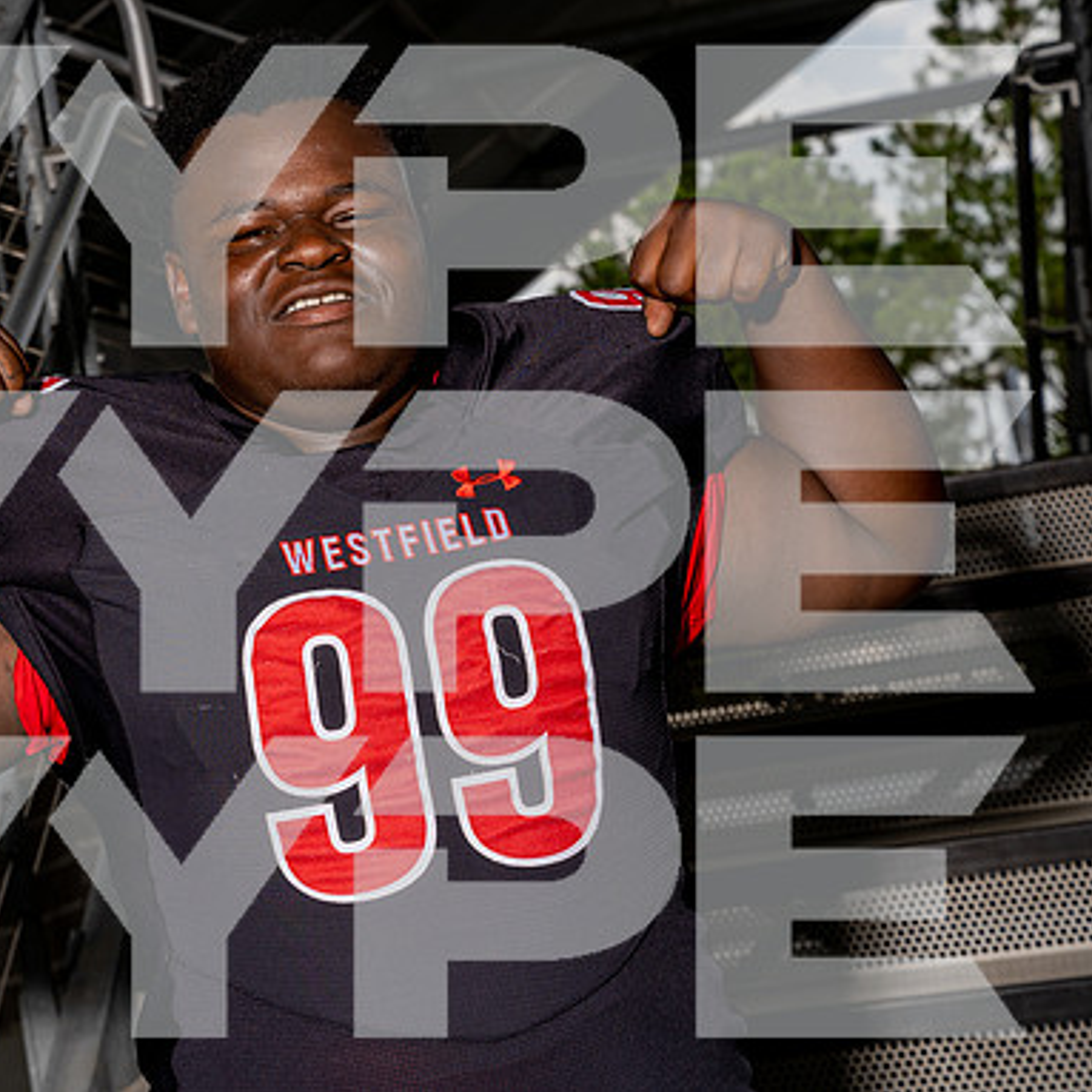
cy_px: 543
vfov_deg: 19.3
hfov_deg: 19.2
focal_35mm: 90
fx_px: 3212
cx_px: 308
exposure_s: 1/250
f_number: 8
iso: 100
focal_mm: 70
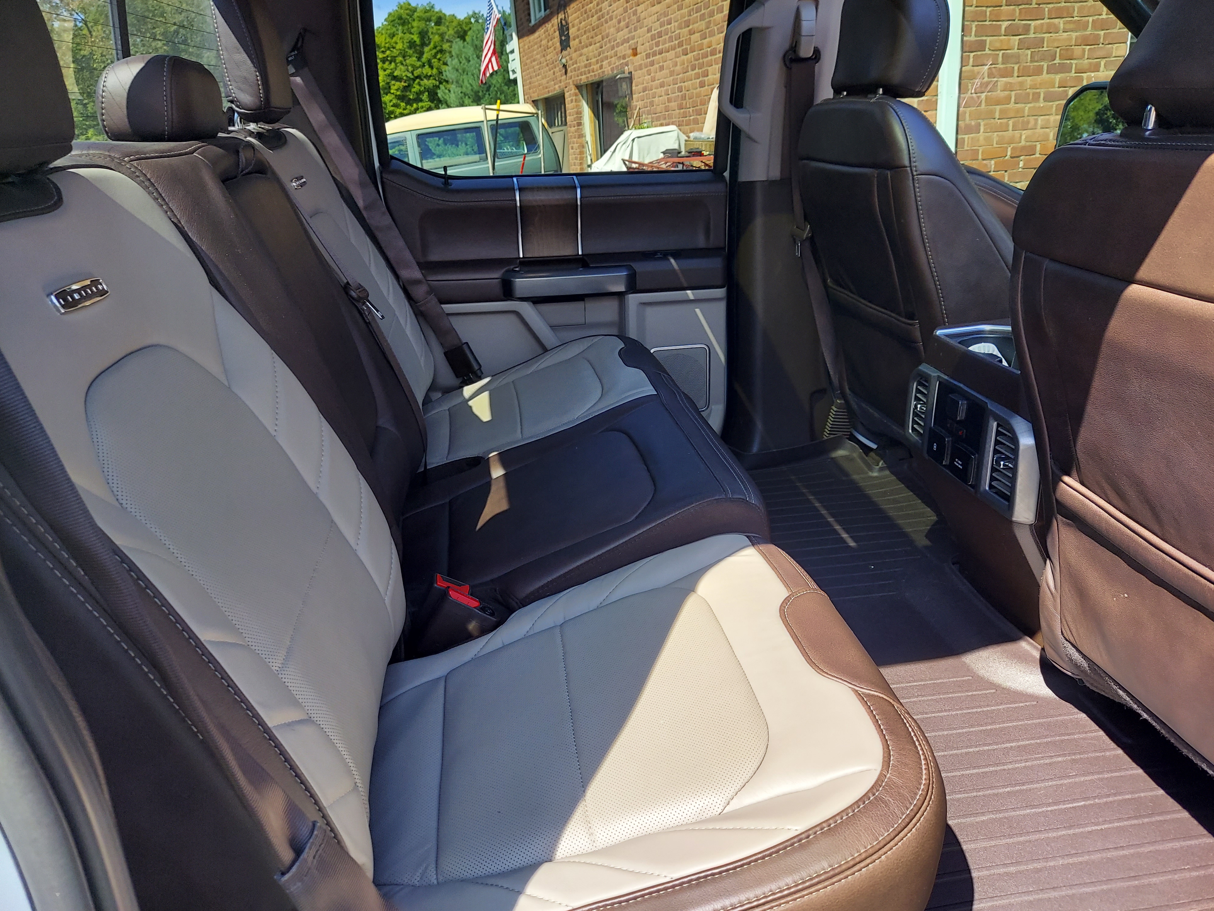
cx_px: 607
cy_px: 456
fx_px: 877
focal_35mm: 25
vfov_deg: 54.9
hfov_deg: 69.4
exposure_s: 1/213
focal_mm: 4.6
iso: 50
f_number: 2
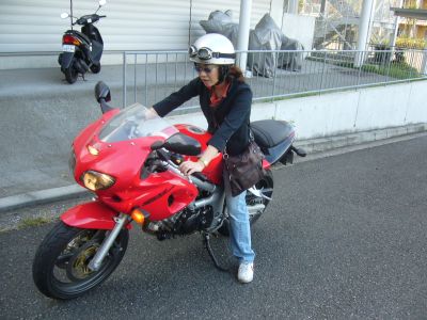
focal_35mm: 35
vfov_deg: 40.7
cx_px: 214
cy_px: 160
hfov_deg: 52.6
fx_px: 432
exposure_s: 1/50
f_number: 2.8
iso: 80
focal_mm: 5.8
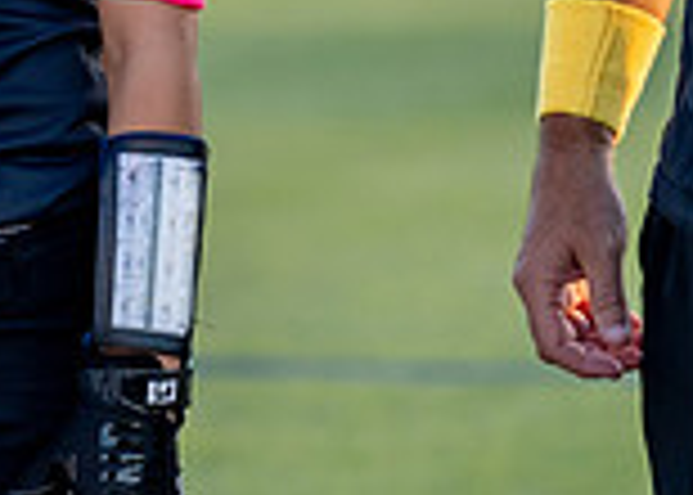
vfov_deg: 2.9
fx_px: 9683
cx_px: -61
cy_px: -324
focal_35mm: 492
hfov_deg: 4.1
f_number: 2.8
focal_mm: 112
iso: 320
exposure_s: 1/640
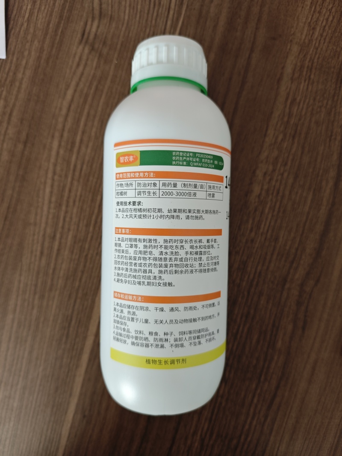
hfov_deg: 58.9
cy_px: 228
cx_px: 171
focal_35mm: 23
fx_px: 303
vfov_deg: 73.9
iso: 320
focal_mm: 6.55
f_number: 1.6
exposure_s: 1/97.1
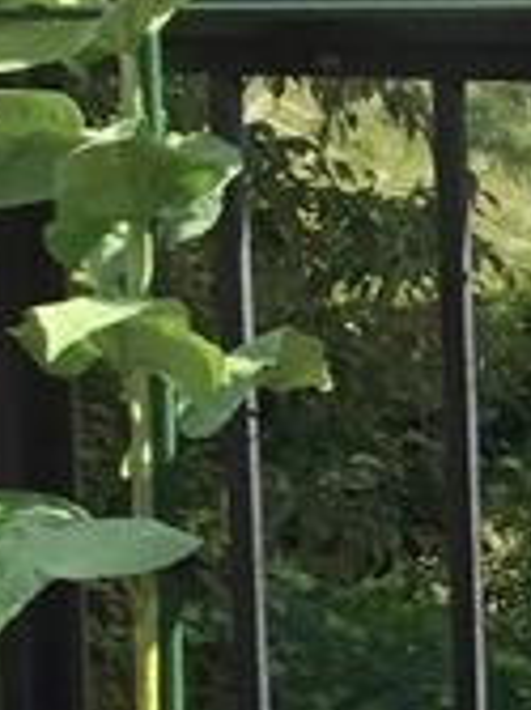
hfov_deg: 6.3
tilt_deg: -12.6
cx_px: 1334
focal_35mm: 223
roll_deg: -1.3
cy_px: 166
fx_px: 4567
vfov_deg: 8.9
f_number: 2.4
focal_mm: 3.3
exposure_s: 1/734
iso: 25
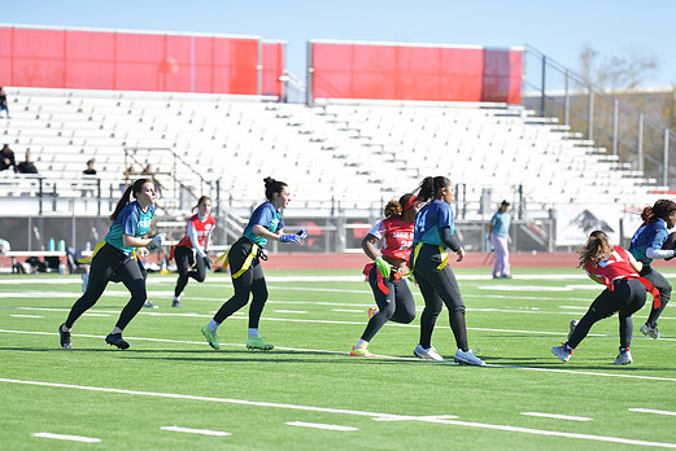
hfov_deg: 11.5
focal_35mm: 178
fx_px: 3344
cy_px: 249
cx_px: 365
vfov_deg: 7.7
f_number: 2.8
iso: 400
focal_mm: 160
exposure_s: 1/4000
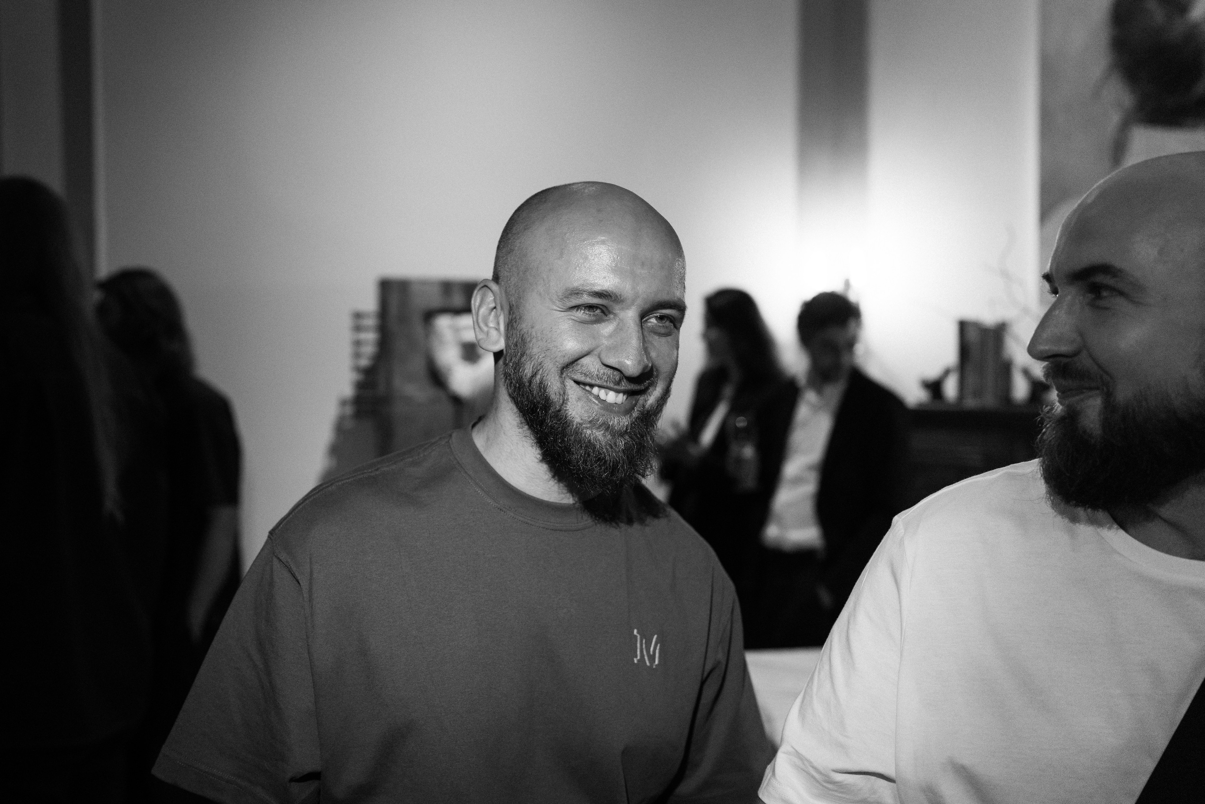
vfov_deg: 36.3
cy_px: 401
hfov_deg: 52.3
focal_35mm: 37
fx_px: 1227
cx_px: 586
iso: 1600
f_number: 2.5
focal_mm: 35
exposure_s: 1/200
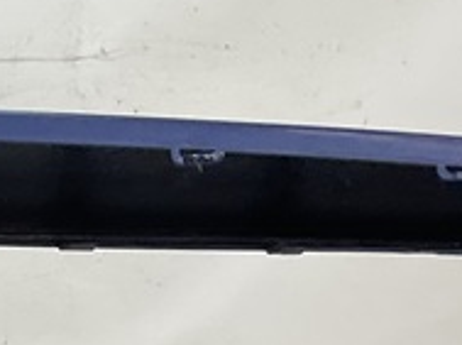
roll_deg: +2.1
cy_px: 712
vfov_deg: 8.9
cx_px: -286
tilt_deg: -24.2
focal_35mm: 155
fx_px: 2065
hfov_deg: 12.0
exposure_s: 1/120
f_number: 1.8
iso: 25
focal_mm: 3
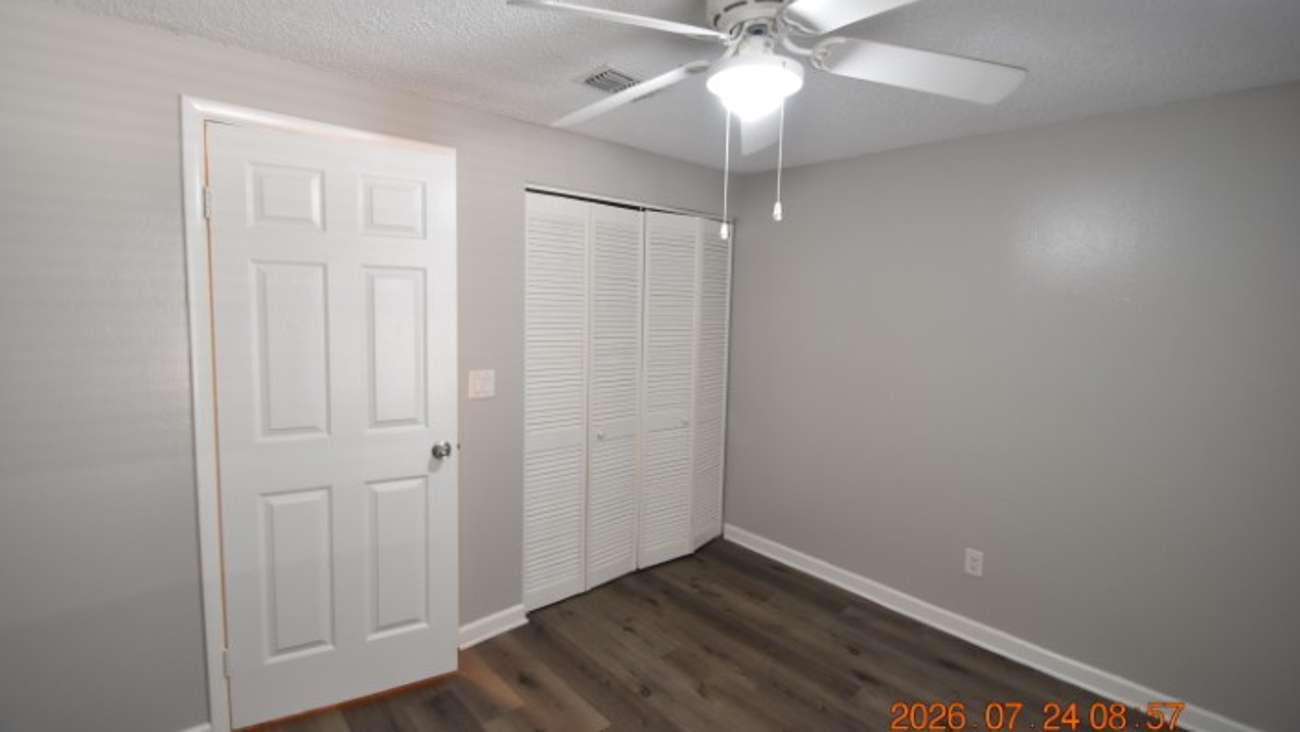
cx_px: 647
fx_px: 552
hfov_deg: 99.4
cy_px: 342
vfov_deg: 67.0
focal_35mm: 16
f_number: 3.5
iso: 800
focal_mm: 10
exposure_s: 1/45
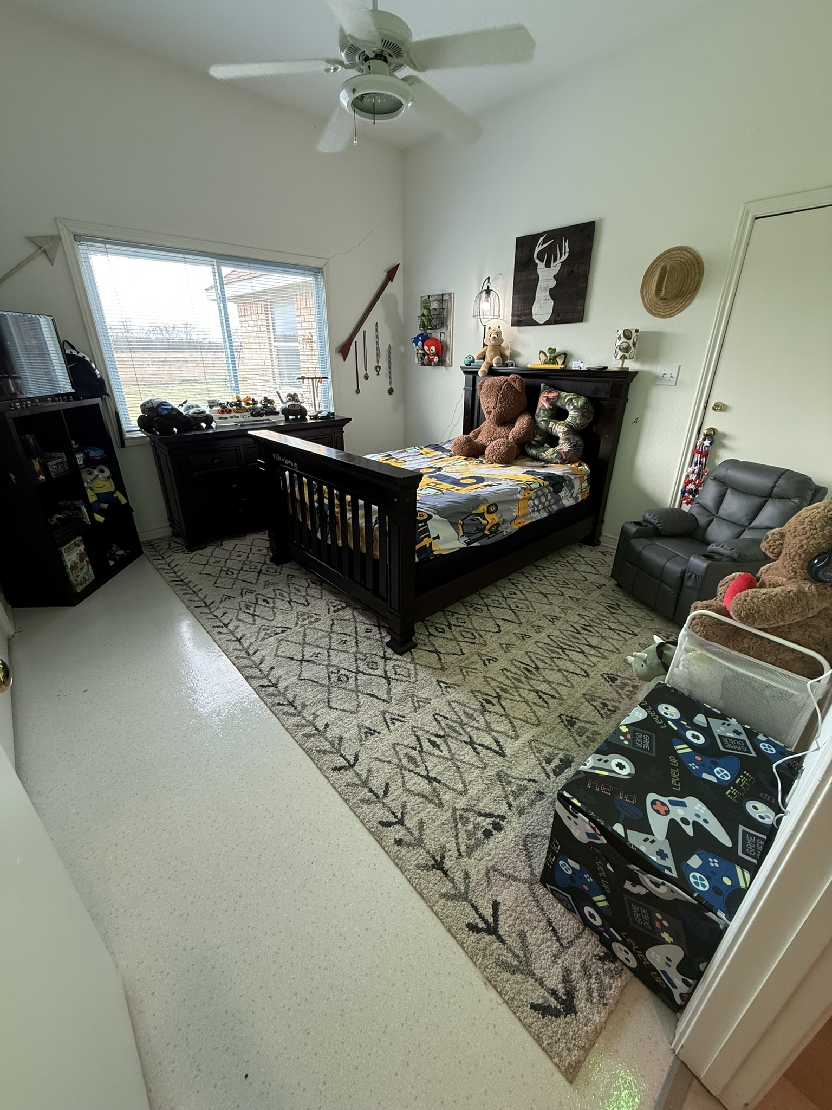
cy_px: 555
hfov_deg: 85.7
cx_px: 416
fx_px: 449
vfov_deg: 102.1
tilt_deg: -24.2
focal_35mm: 14
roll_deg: -0.6
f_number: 2.2
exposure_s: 1/120
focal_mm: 2.22
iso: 200
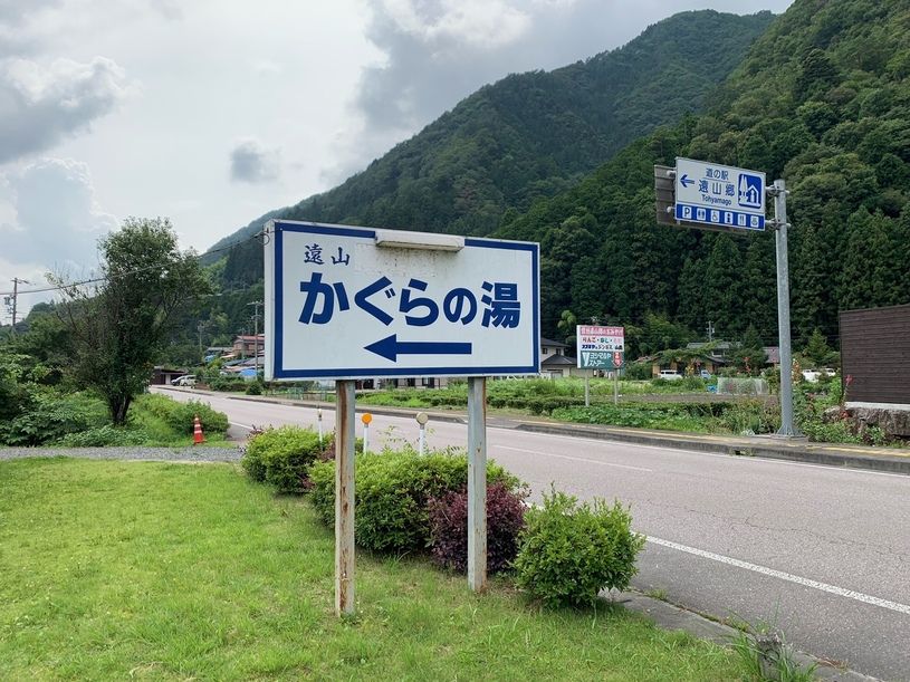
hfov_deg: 67.3
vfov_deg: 53.1
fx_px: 683
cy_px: 341
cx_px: 455
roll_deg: -0.7
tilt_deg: +4.2
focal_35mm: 26
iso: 25
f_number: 1.8
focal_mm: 4.25
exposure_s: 1/1610
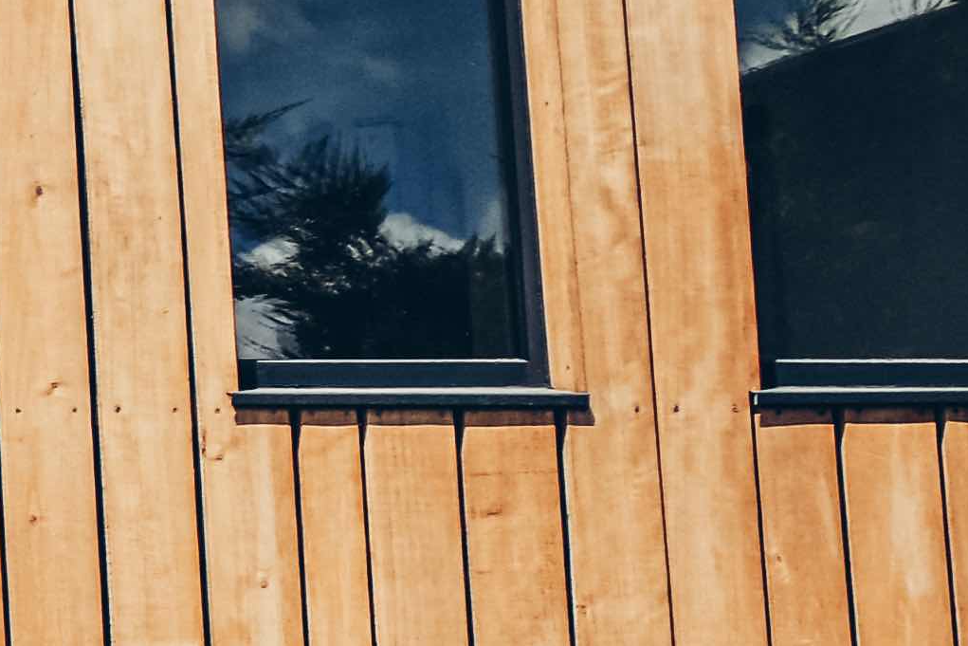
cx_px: -1970
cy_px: 360
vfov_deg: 8.3
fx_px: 4437
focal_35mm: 165
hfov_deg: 9.6
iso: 320
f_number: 5.6
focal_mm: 18
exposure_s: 1/1250
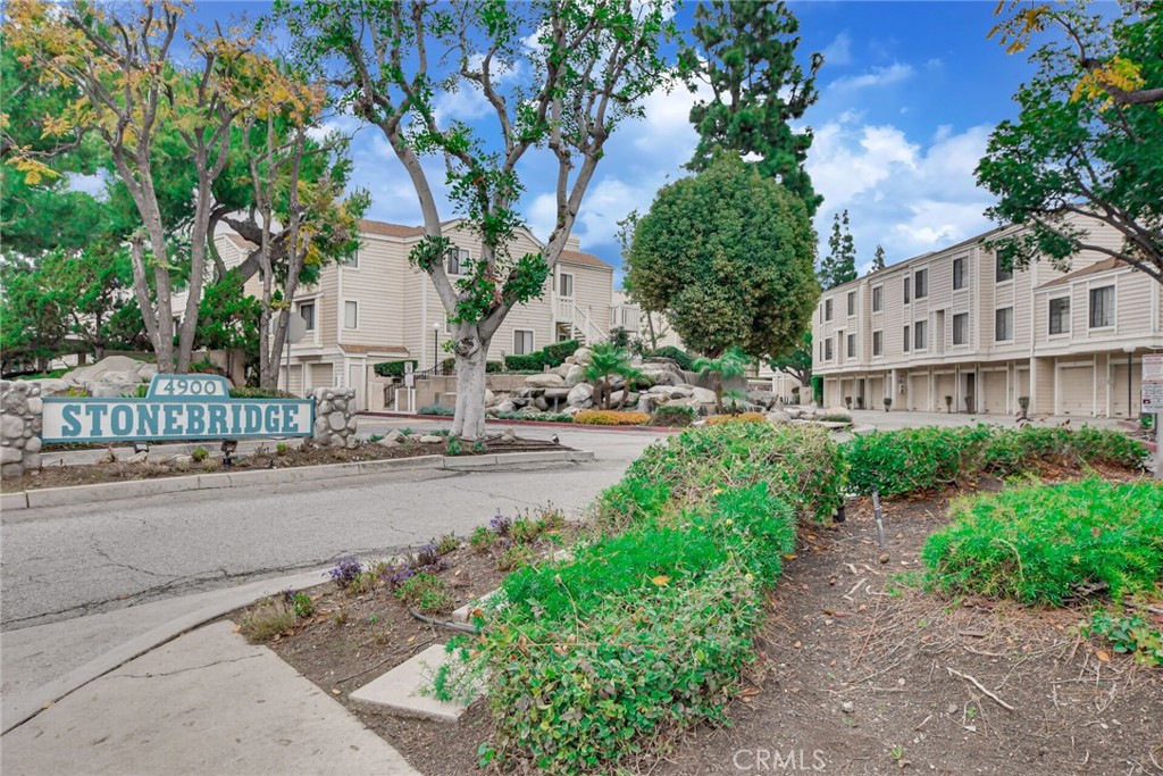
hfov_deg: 67.4
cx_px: 582
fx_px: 872
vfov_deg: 47.9
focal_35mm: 27
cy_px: 388
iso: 1250
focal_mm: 18
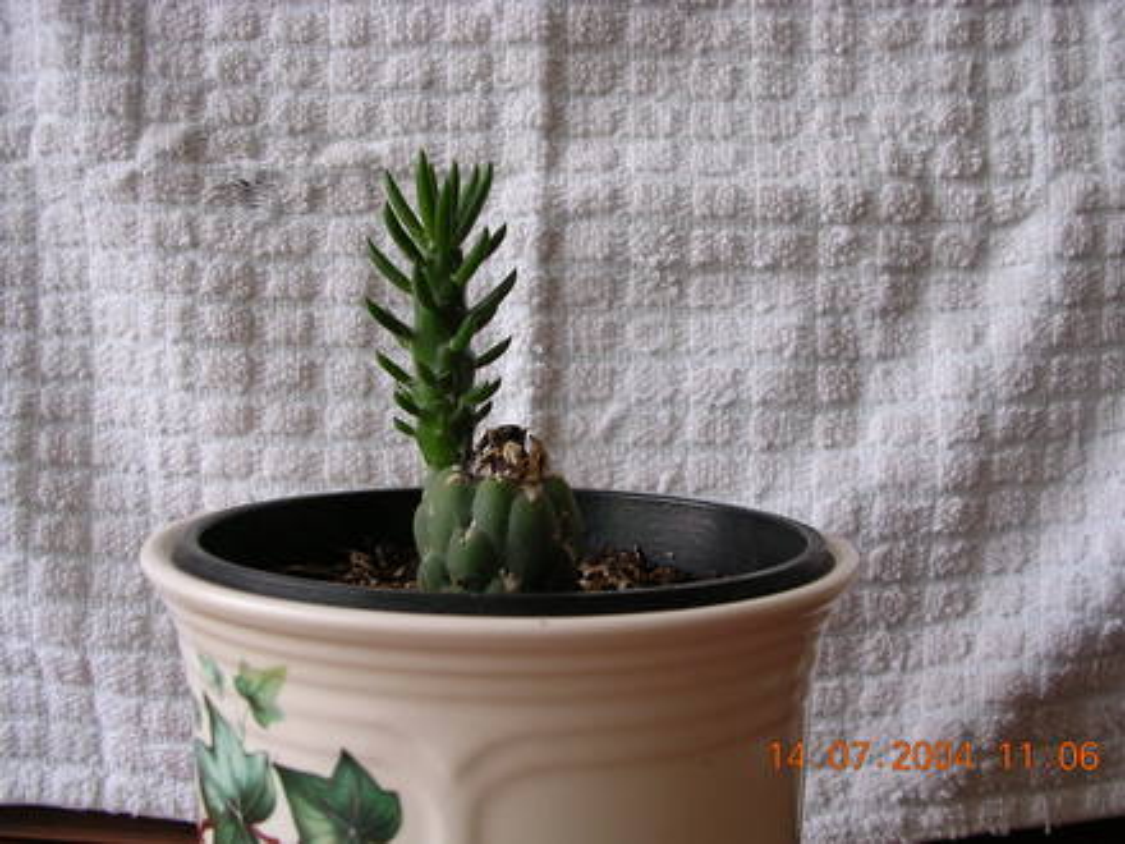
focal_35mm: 38
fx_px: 1235
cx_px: 562
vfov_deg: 37.7
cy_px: 422
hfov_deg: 49.0
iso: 100
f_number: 2.8
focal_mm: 5.8
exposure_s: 1/47.8
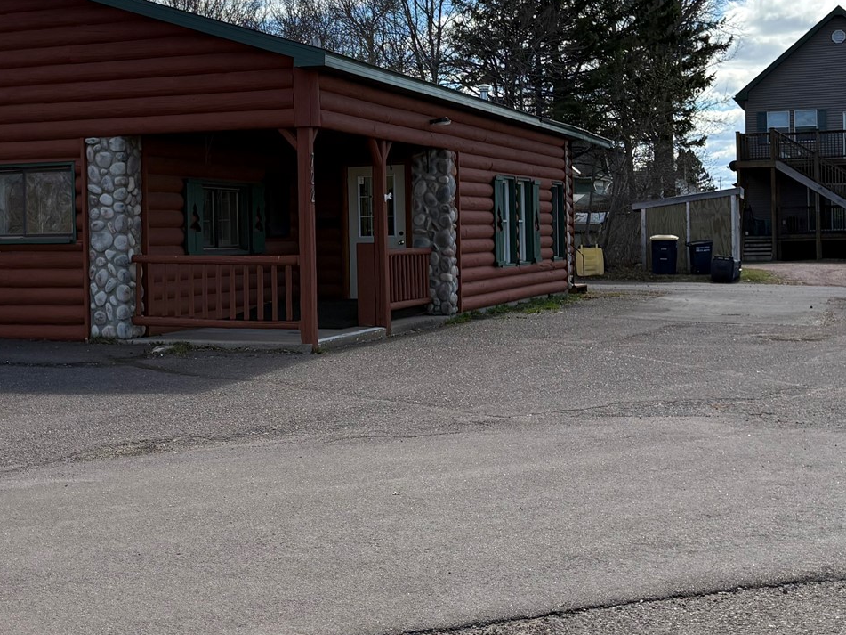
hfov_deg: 33.8
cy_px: 244
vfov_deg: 26.0
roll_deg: +1.6
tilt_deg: +0.5
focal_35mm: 56
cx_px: 237
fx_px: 1368
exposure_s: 1/4608
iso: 50
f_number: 1.6
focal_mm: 5.96
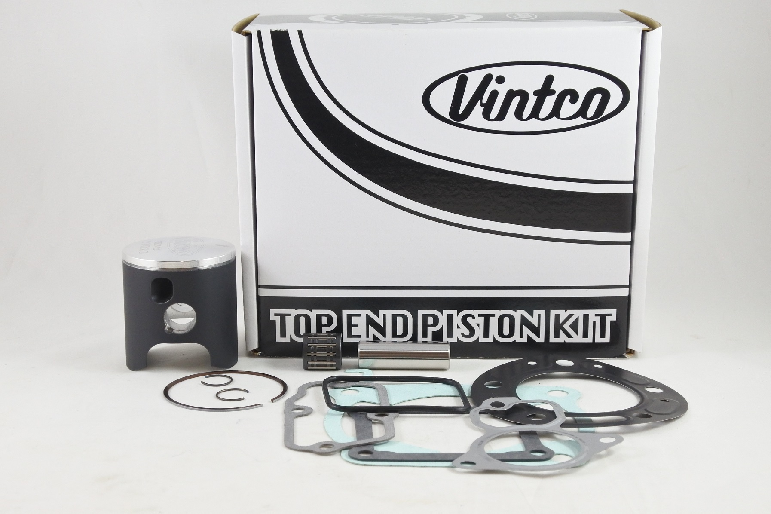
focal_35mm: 54
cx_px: 386
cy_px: 257
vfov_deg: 25.1
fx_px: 1156
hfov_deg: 36.9
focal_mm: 20.1
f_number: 4.8
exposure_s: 1/125
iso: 720
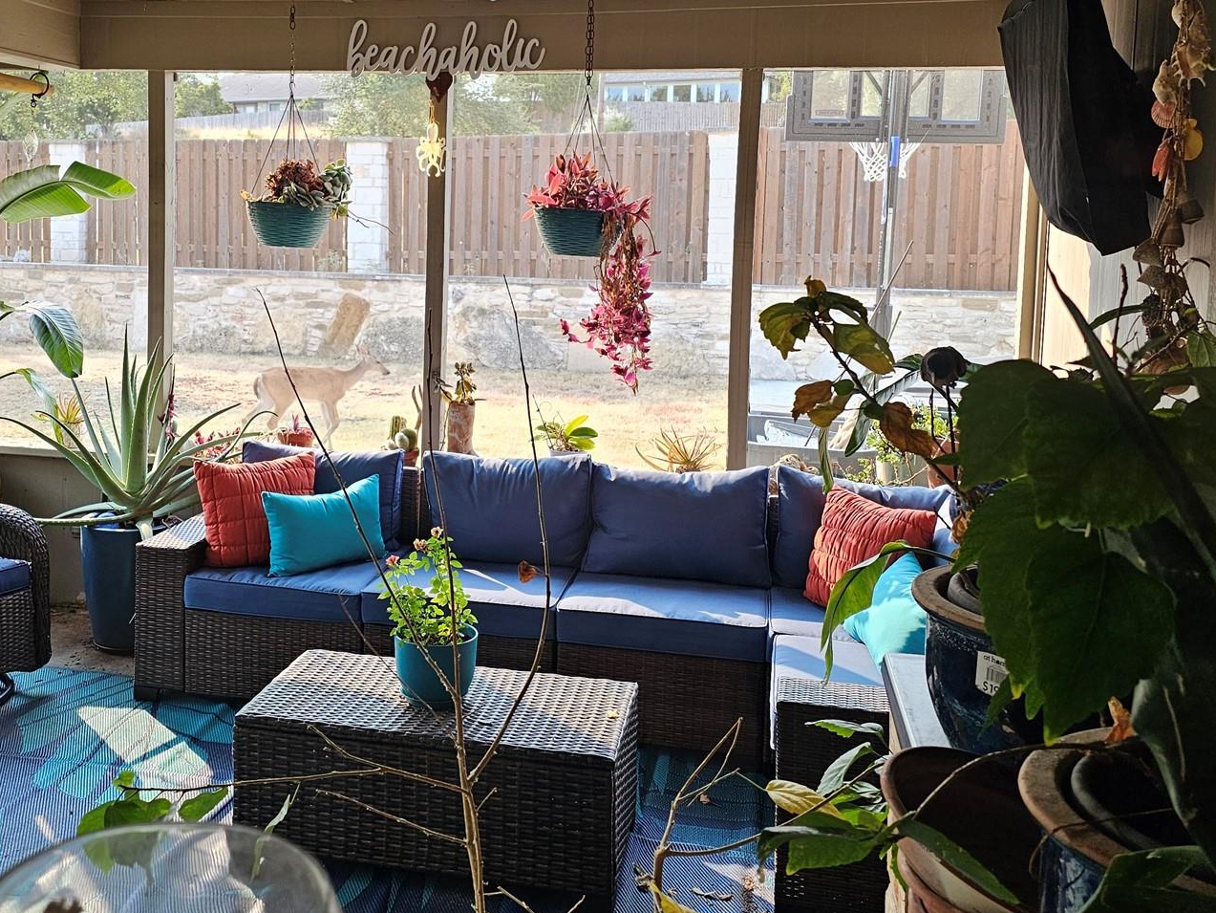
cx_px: 425
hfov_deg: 49.4
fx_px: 1300
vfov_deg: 38.3
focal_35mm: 37
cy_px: 321
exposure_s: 1/180
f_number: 1.7
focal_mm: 6.3
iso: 80
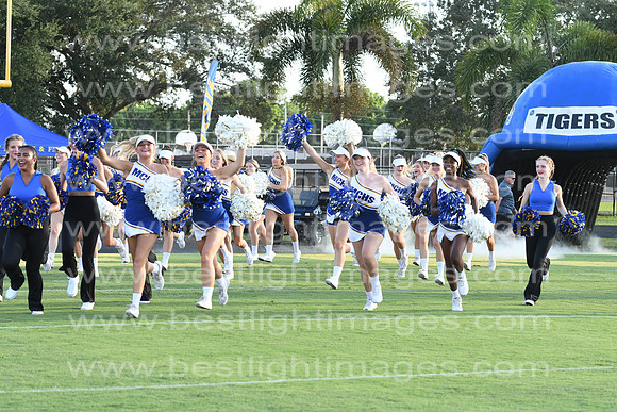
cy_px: 206
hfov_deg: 15.9
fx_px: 2211
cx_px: 308
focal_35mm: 129
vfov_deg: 10.6
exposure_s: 1/500
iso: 400
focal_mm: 86
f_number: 5.6
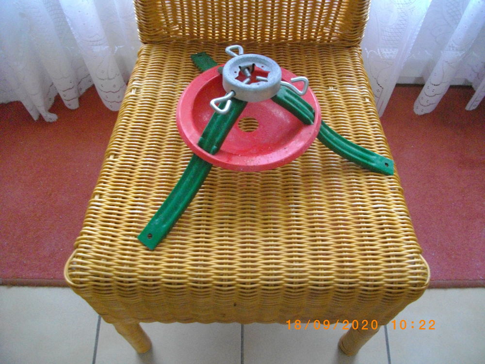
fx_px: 448
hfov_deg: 56.8
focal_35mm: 32
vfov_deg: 44.2
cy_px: 182
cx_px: 242
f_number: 2.9
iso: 549
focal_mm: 5.7
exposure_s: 1/50
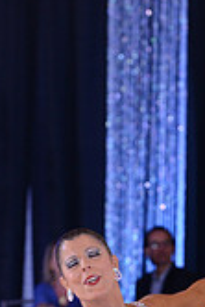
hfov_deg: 2.6
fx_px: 4466
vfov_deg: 3.9
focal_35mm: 524
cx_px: 245
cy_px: 466
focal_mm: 150
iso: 1250
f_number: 5.6
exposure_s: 1/250
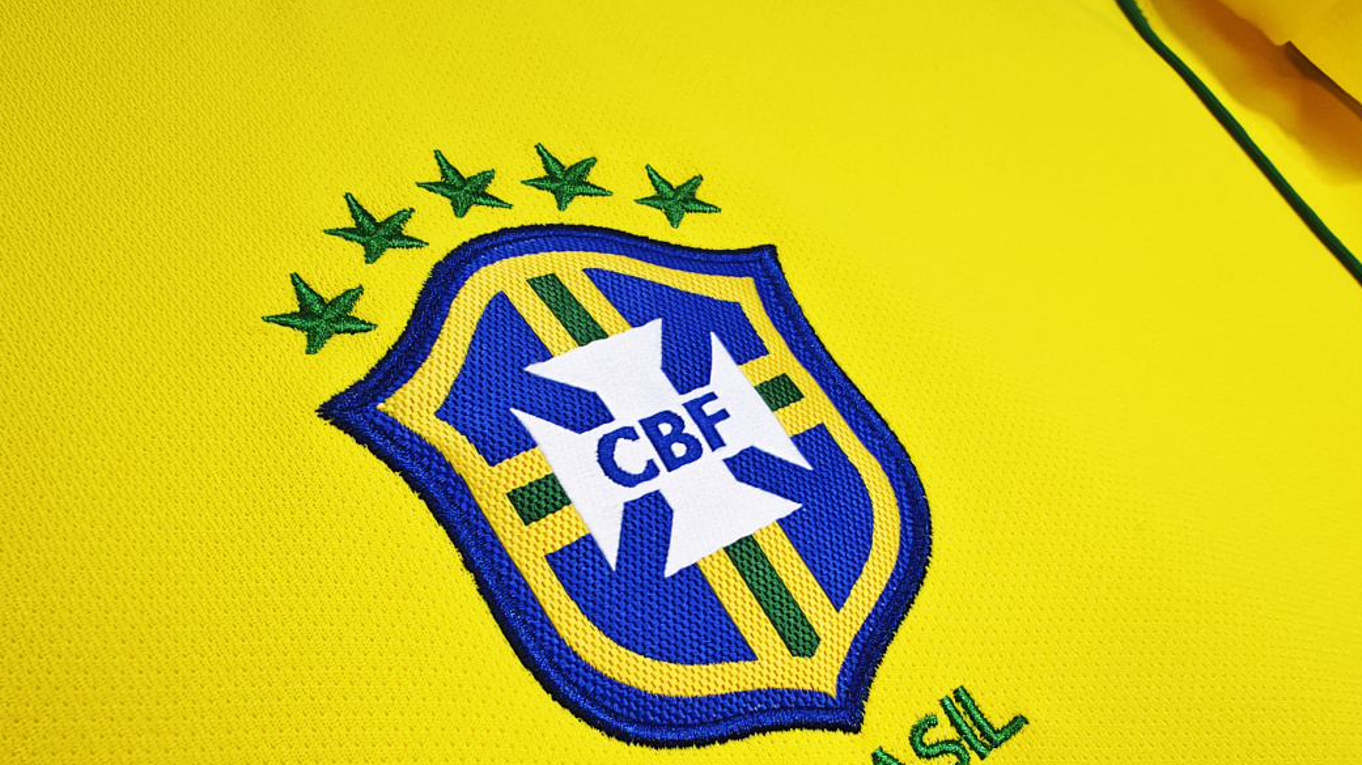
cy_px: 505
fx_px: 939
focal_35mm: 26
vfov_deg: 43.8
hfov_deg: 71.9
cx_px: 675
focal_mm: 2.59
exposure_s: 1/60
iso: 178
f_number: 2.2
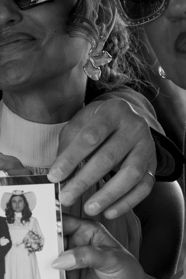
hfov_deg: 9.7
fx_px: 1093
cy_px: 109
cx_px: 28
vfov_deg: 14.5
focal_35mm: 141
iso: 200
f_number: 3.2
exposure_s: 1/80
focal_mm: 41
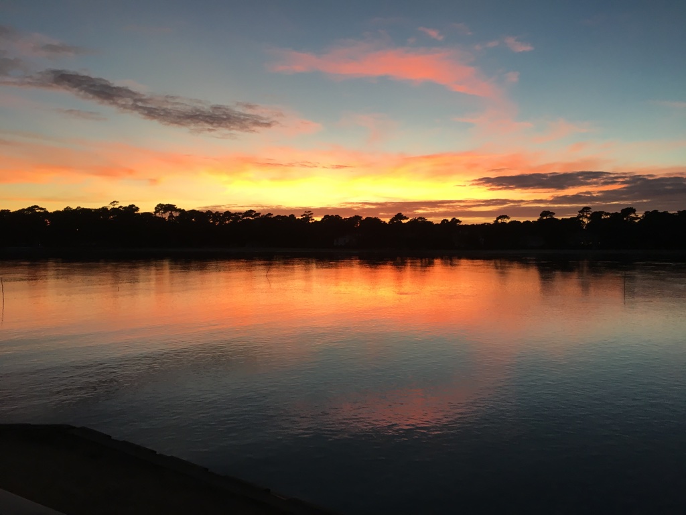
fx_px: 575
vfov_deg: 48.2
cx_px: 343
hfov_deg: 61.7
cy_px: 258
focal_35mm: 29
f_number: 2.2
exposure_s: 1/33
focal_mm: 4.15
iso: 25
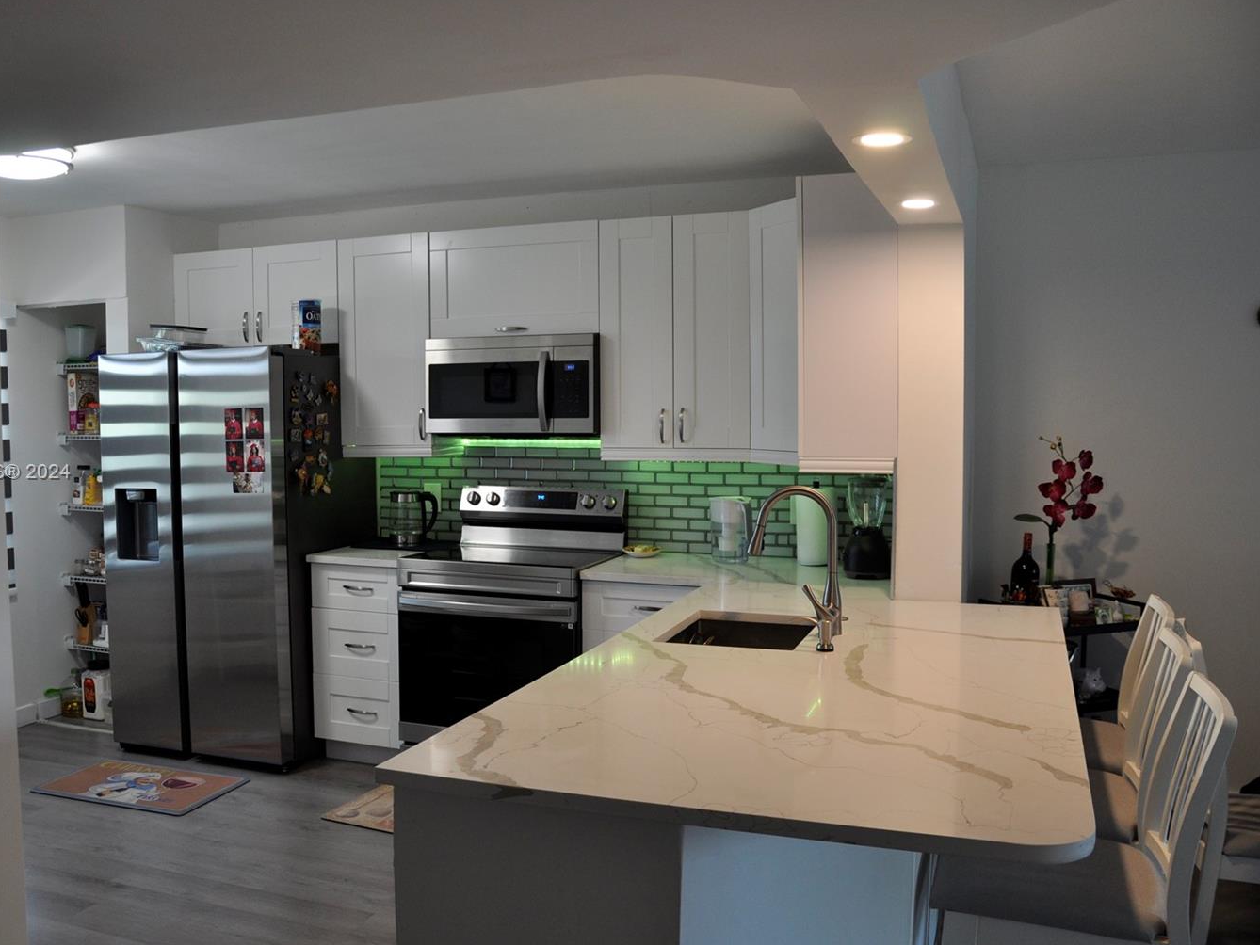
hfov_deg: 58.0
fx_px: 1129
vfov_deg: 45.5
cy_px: 473
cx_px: 523
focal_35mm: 31
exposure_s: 1/60
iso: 400
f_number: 4
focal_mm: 18
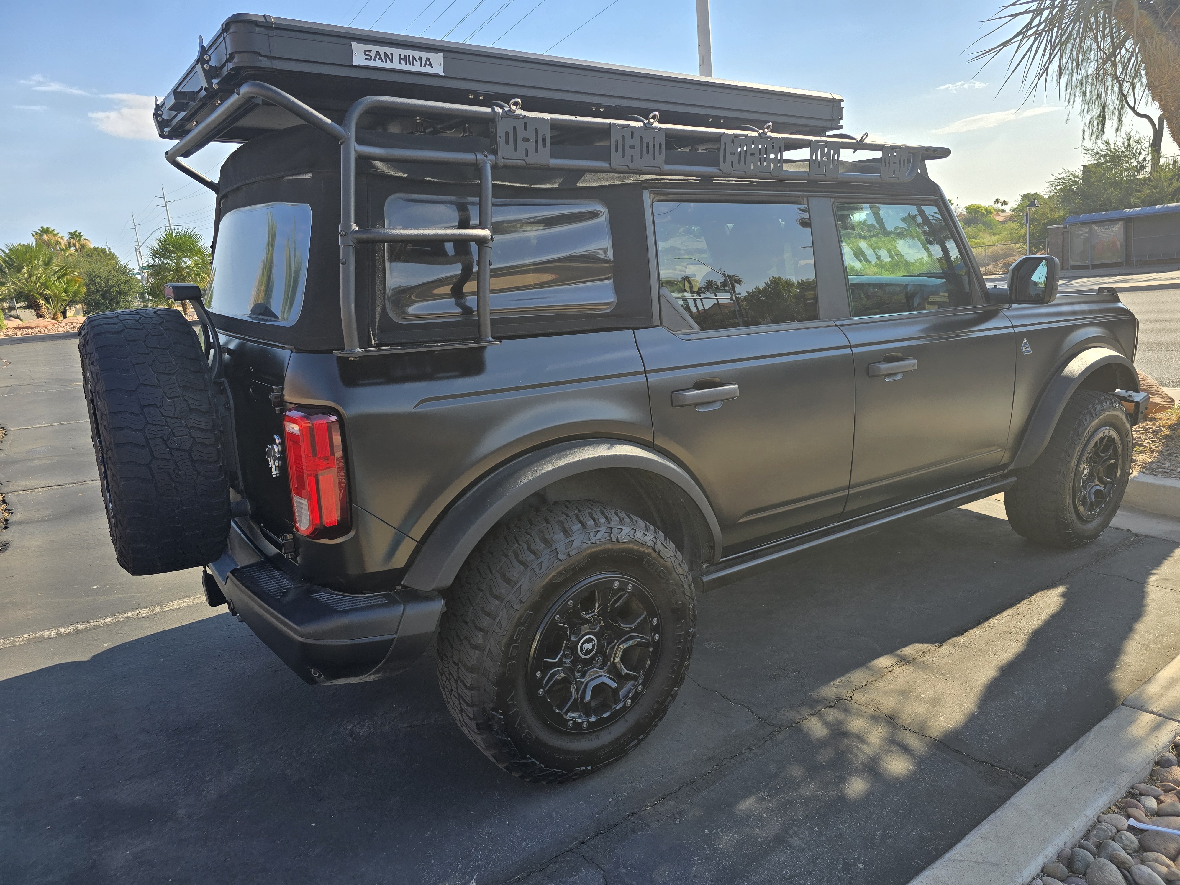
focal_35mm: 23
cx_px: 590
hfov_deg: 73.9
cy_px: 442
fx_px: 784
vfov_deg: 58.9
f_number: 1.7
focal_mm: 6.3
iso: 12
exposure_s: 1/569
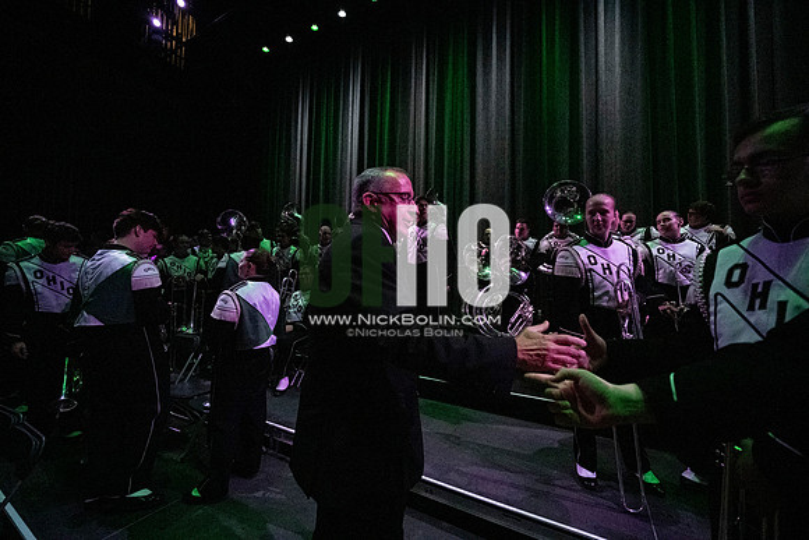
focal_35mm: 14
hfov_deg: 104.2
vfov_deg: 81.2
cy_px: 270
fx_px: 315
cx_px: 404
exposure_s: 1/400
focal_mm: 14
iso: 25600
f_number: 4
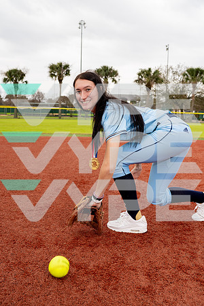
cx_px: 102
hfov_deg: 37.9
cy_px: 153
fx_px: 297
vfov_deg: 54.4
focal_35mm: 35
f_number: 5
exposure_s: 1/250
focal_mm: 35
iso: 100
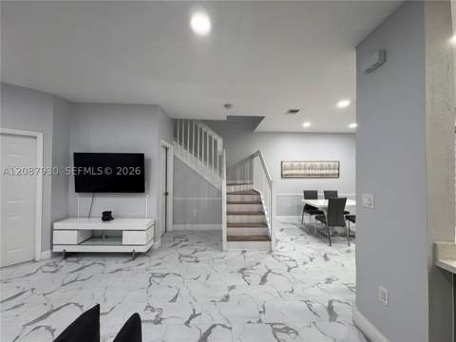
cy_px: 171
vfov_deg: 85.7
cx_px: 228
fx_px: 184
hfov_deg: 102.1
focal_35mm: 14
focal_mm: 2.22
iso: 250
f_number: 2.2
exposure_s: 1/120
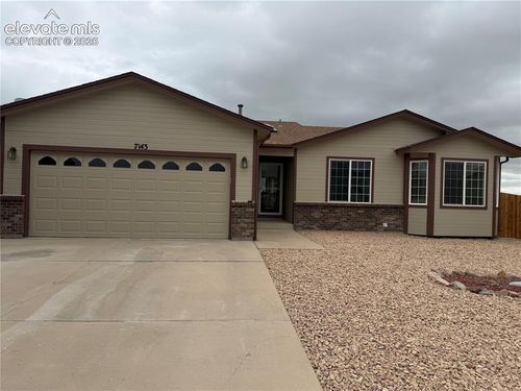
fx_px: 361
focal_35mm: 24
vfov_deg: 56.8
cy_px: 196
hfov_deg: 71.6
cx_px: 260
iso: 80
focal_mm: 6.76
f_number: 1.78
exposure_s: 1/6173
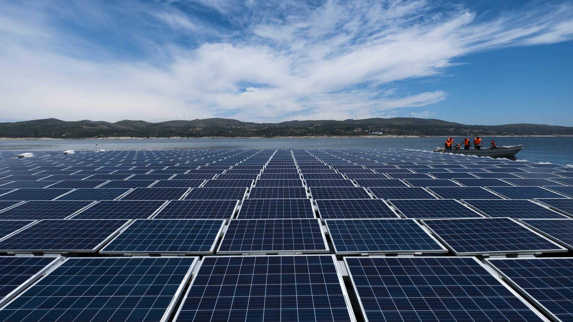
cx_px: 287
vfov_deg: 67.1
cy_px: 161
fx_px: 243
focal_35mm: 16
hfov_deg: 99.4
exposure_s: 1/4000
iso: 200
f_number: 4
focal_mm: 10
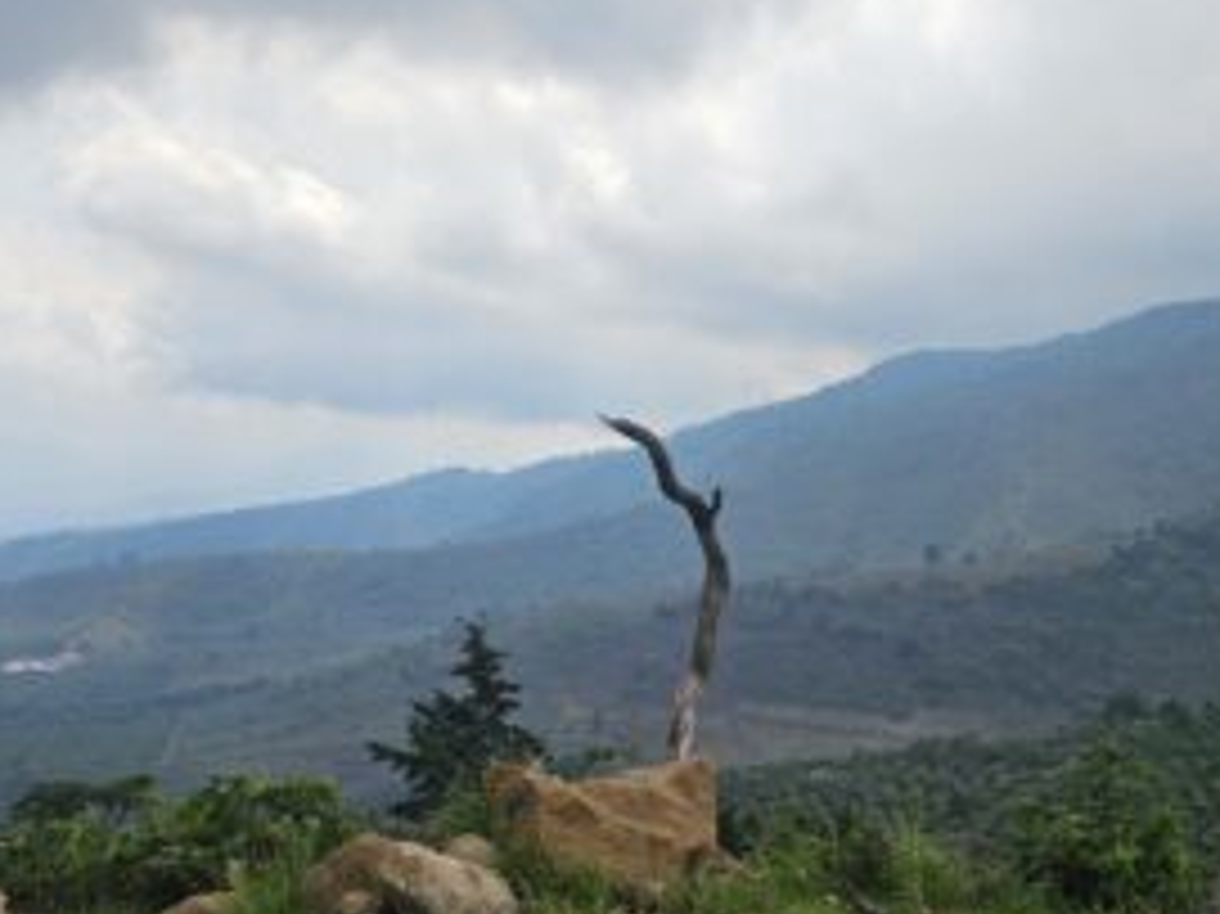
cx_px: 738
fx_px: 1198
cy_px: 500
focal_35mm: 34
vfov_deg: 41.7
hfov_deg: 53.6
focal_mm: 6.3
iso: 10
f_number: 1.7
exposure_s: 1/873
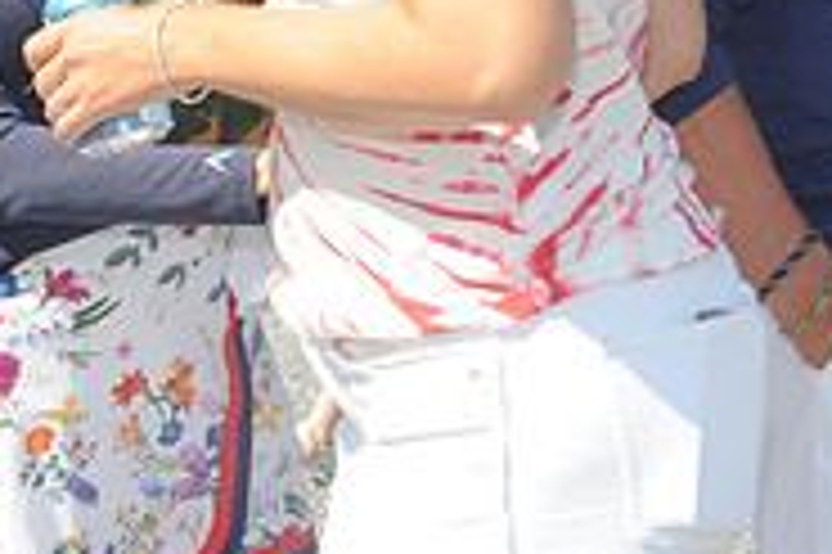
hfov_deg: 16.9
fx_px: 2540
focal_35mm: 110
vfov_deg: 11.9
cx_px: 1228
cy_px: -239
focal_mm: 35
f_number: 10
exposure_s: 1/160
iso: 250
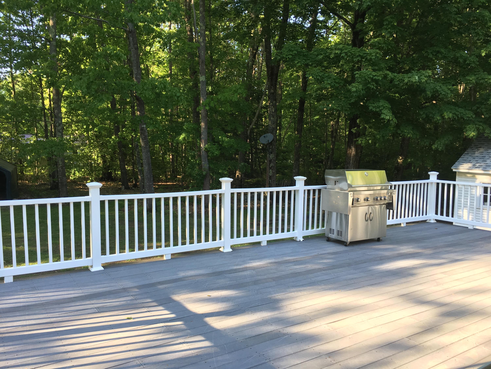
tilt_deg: -4.6
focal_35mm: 29
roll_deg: -1.2
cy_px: 184
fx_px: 411
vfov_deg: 48.2
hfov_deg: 61.7
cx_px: 246
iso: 32
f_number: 2.2
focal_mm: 4.15
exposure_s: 1/120
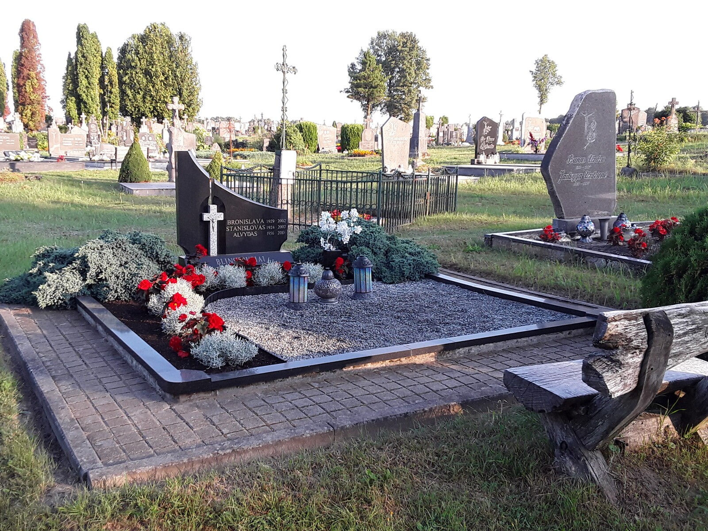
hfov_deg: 65.3
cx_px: 354
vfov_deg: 51.4
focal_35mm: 27
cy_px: 266
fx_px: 552
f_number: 1.9
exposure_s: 1/226
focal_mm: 2.91
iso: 40
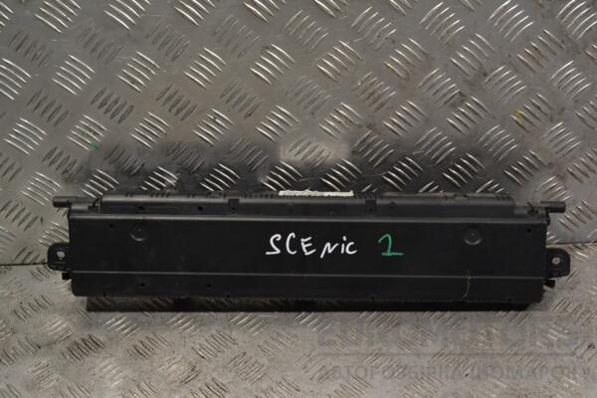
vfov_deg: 28.1
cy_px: 199
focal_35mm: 48
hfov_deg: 41.1
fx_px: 796
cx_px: 298
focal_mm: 32
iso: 3200
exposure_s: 1/320
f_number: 9
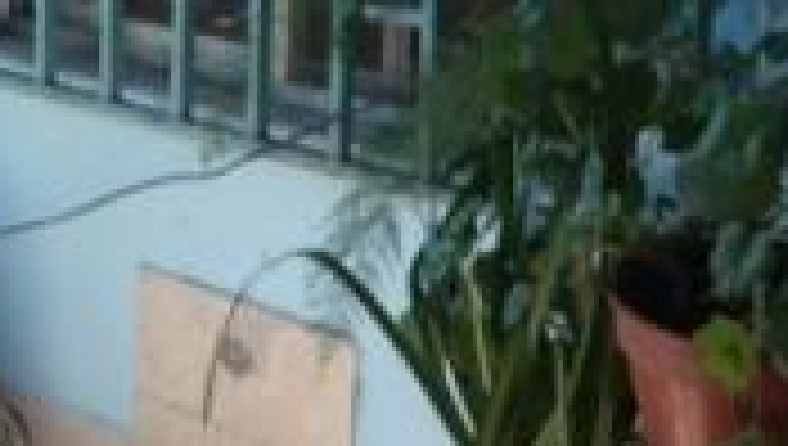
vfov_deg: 14.5
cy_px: -216
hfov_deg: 25.8
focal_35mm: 78
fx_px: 1632
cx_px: 9
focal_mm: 4.6
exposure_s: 1/80
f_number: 2.8
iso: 100
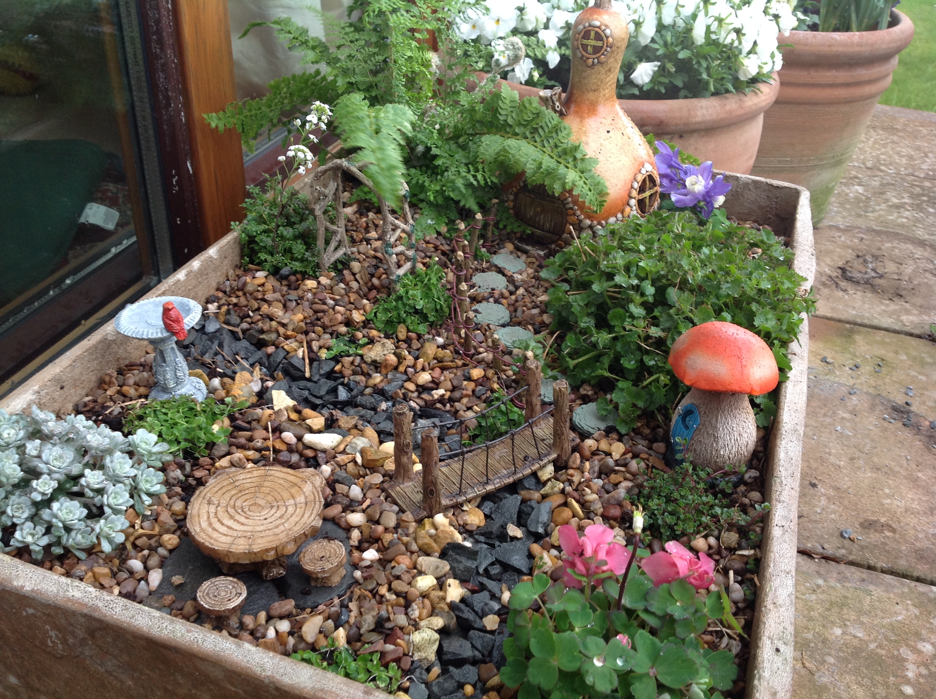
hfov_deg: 52.7
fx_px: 945
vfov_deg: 40.6
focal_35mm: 35
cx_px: 468
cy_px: 350
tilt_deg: -34.9
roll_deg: -2.3
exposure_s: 1/30
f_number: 2.4
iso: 50
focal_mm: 4.28
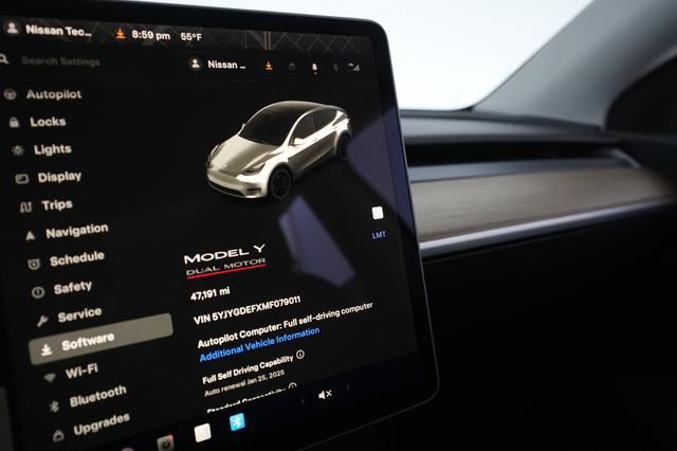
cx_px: 338
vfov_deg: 46.4
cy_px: 226
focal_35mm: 28
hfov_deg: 65.5
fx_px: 526
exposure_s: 1/100
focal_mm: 28
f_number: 5
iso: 4000
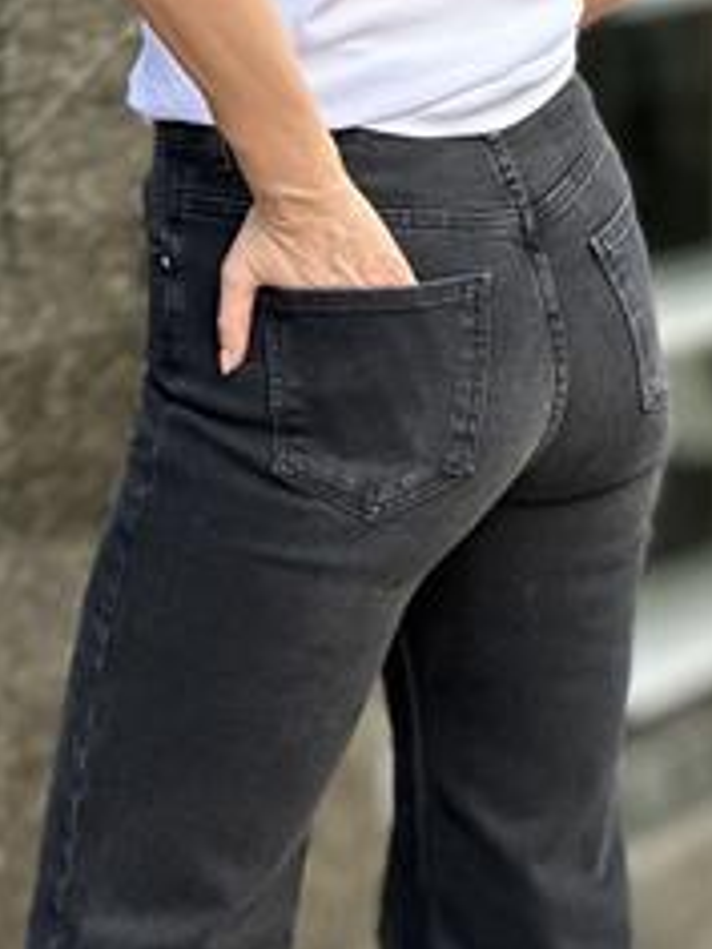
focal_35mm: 135
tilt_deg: -15.4
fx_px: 3702
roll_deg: +1.4
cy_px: 794
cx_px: 261
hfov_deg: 11.0
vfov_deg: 14.5
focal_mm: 9
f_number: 2.8
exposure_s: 1/121
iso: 32
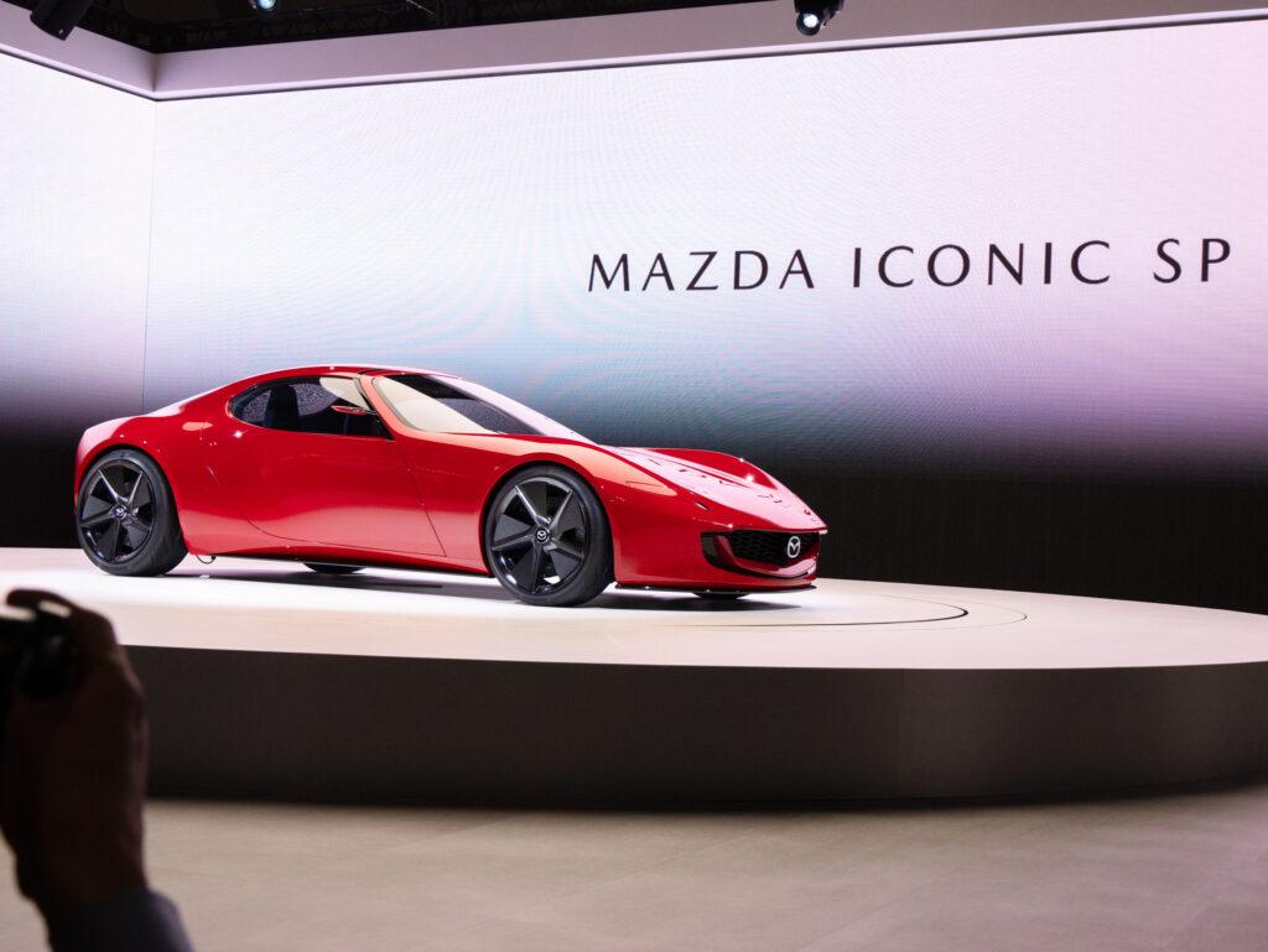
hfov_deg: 36.8
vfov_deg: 28.1
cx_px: 634
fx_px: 1906
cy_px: 476
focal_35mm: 52
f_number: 5.6
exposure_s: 1/320
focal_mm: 26
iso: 800
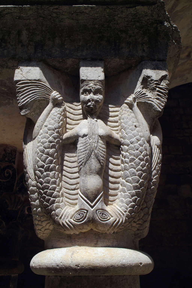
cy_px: 144
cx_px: 96
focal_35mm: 30
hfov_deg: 43.7
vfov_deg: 61.9
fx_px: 239
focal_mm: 20
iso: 100
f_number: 13
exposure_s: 1/90
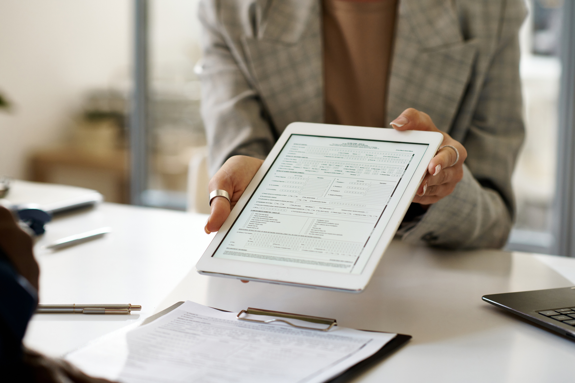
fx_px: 1358
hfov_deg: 23.9
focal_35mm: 85
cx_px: 288
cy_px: 192
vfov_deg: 16.1
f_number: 3.2
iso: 640
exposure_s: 1/160
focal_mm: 85
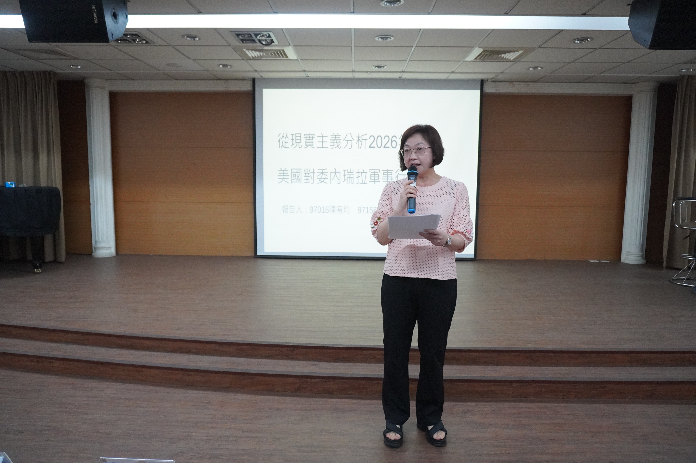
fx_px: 493
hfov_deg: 70.5
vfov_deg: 50.3
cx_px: 348
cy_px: 232
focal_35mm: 26
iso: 4000
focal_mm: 17
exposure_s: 1/160
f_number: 4
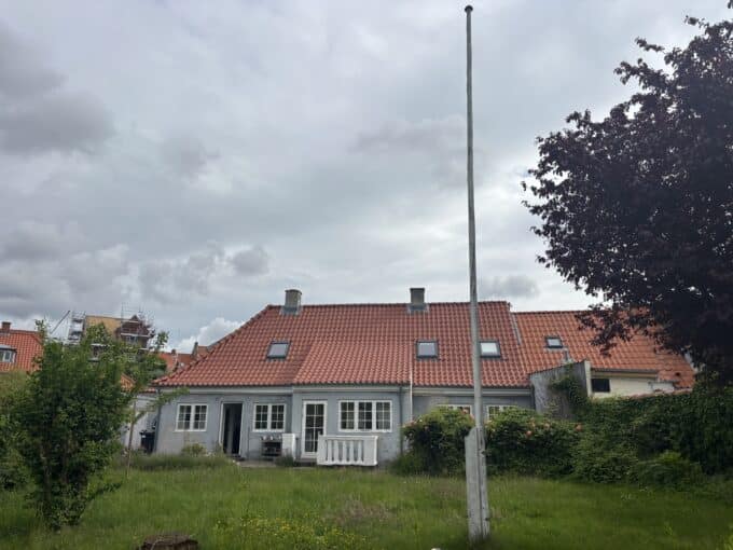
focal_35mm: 26
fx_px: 551
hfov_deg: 67.3
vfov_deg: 53.1
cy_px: 275
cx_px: 366
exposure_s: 1/6329
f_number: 1.6
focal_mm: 5.96
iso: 50
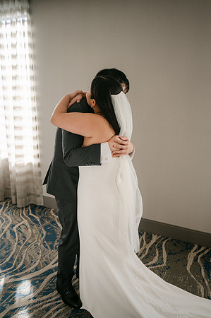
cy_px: 159
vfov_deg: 65.5
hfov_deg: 46.3
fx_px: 247
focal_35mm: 28
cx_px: 106
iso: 180
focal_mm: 28
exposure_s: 1/250
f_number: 2.8
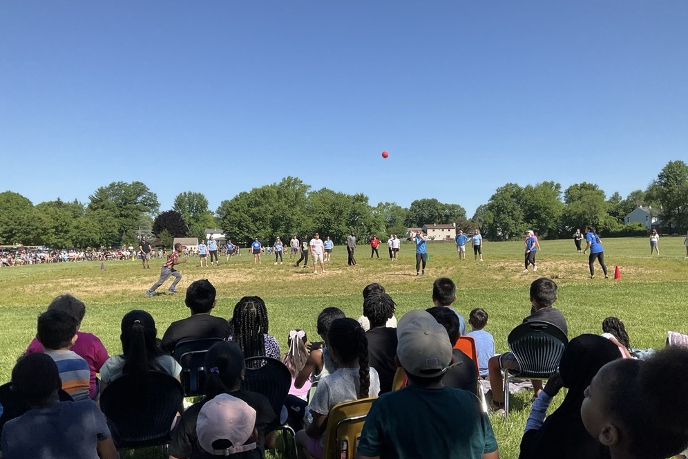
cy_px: 256
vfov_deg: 42.3
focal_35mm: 31
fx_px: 592
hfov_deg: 60.3
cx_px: 347
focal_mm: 3
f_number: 1.8
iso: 25
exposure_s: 1/1534
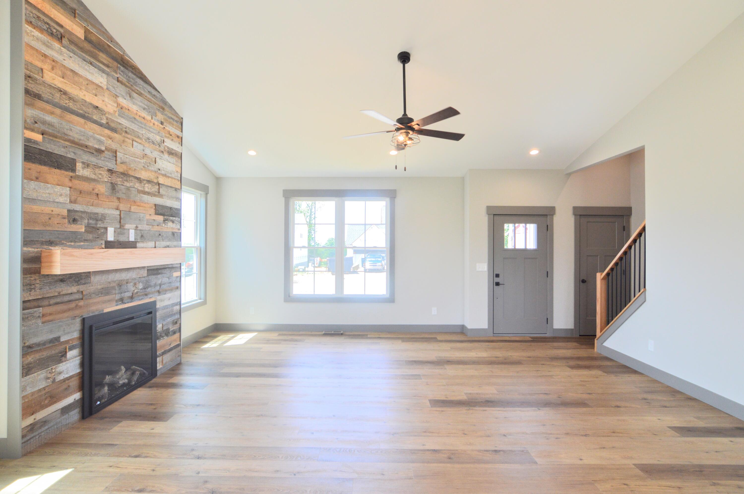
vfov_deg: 71.9
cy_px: 247
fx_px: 341
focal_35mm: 16
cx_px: 372
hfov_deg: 95.0
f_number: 5.6
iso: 280
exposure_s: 1/125
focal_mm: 11
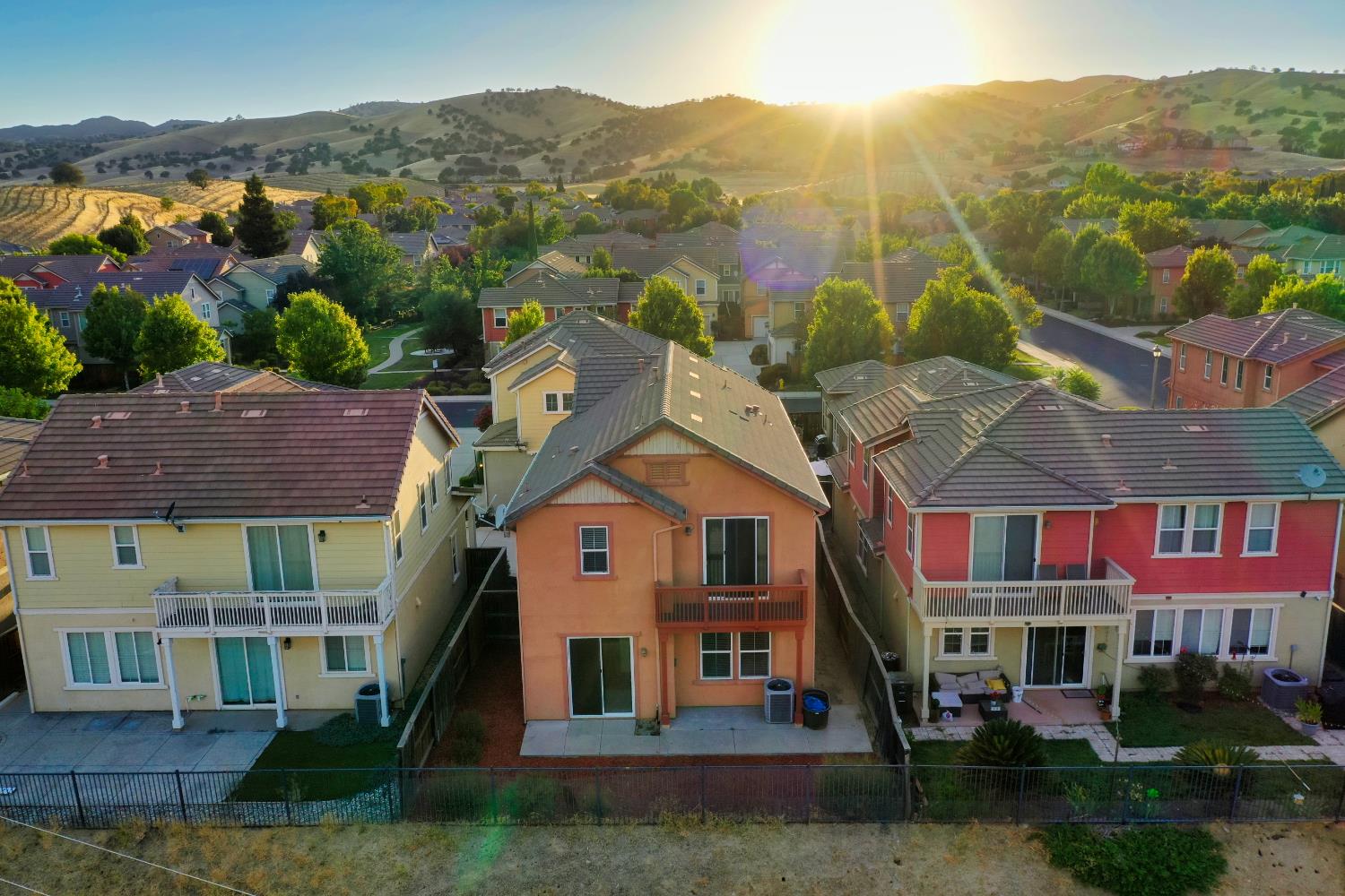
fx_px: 1046
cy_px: 448
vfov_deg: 46.4
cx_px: 672
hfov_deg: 65.5
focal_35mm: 28
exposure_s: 1/200
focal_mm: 10.26
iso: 100
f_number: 5
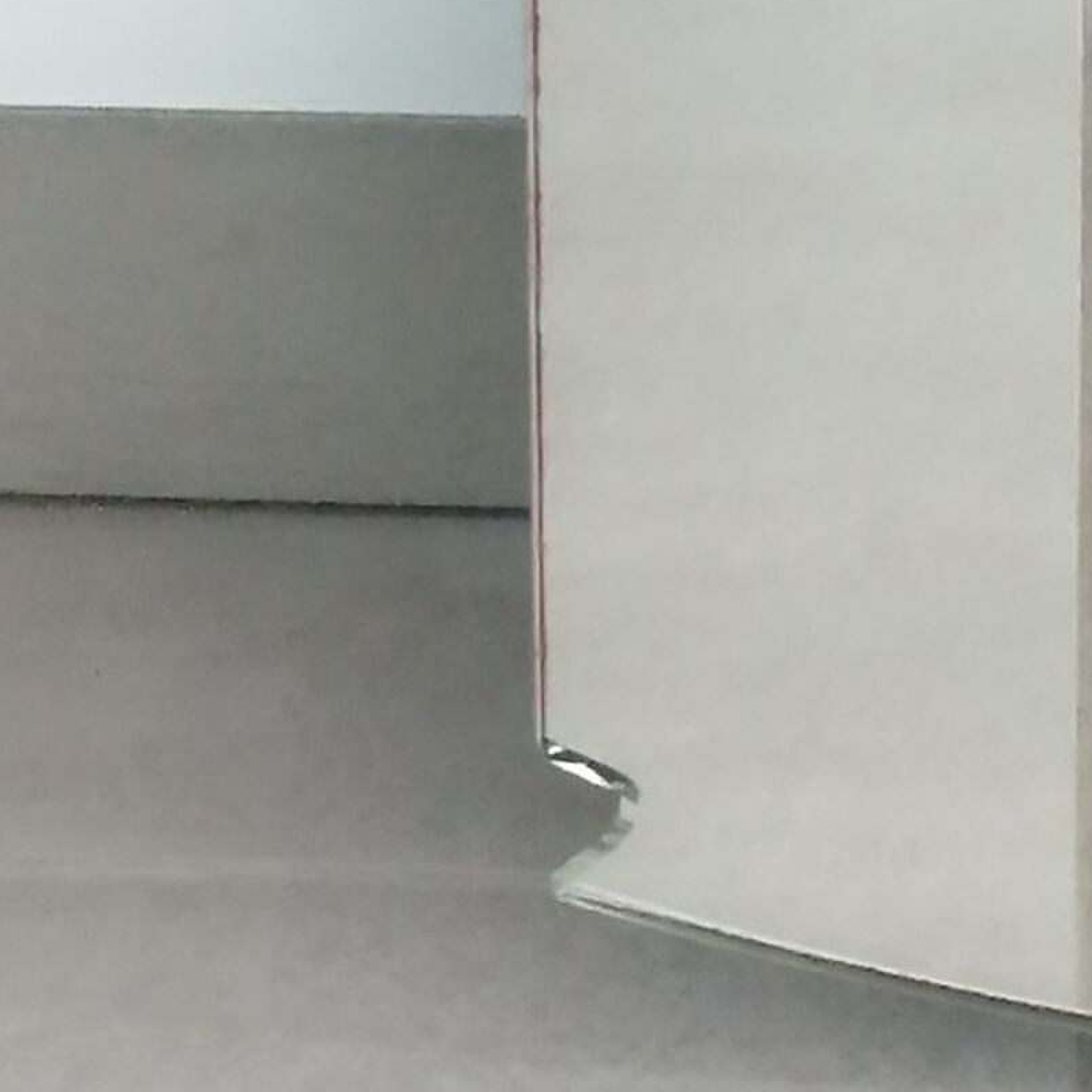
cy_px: 779
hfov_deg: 11.4
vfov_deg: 11.4
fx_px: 5461
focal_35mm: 153
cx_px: 658
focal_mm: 3.46
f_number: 1.8
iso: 320
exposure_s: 1/33.3
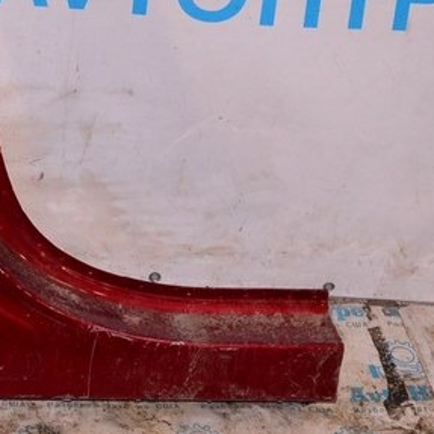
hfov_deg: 18.6
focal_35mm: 91
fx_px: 1291
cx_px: 9
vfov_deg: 18.5
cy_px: -20
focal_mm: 20
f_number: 8
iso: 1600
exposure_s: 1/200
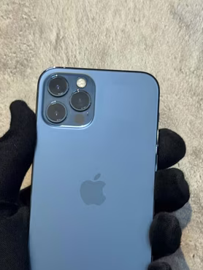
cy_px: 185
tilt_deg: +5.2
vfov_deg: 23.4
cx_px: 100
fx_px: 648
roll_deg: -13.2
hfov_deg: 17.8
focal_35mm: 83
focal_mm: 6.76
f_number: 1.78
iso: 80
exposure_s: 1/50
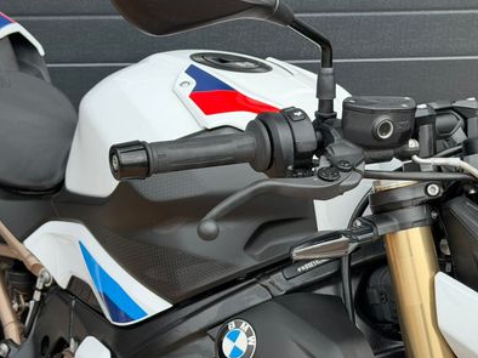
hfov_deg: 24.7
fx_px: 1076
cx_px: 371
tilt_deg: -22.4
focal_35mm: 78
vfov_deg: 18.9
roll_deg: +0.1
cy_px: 206
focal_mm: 6.76
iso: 100
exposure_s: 1/1403
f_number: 1.78
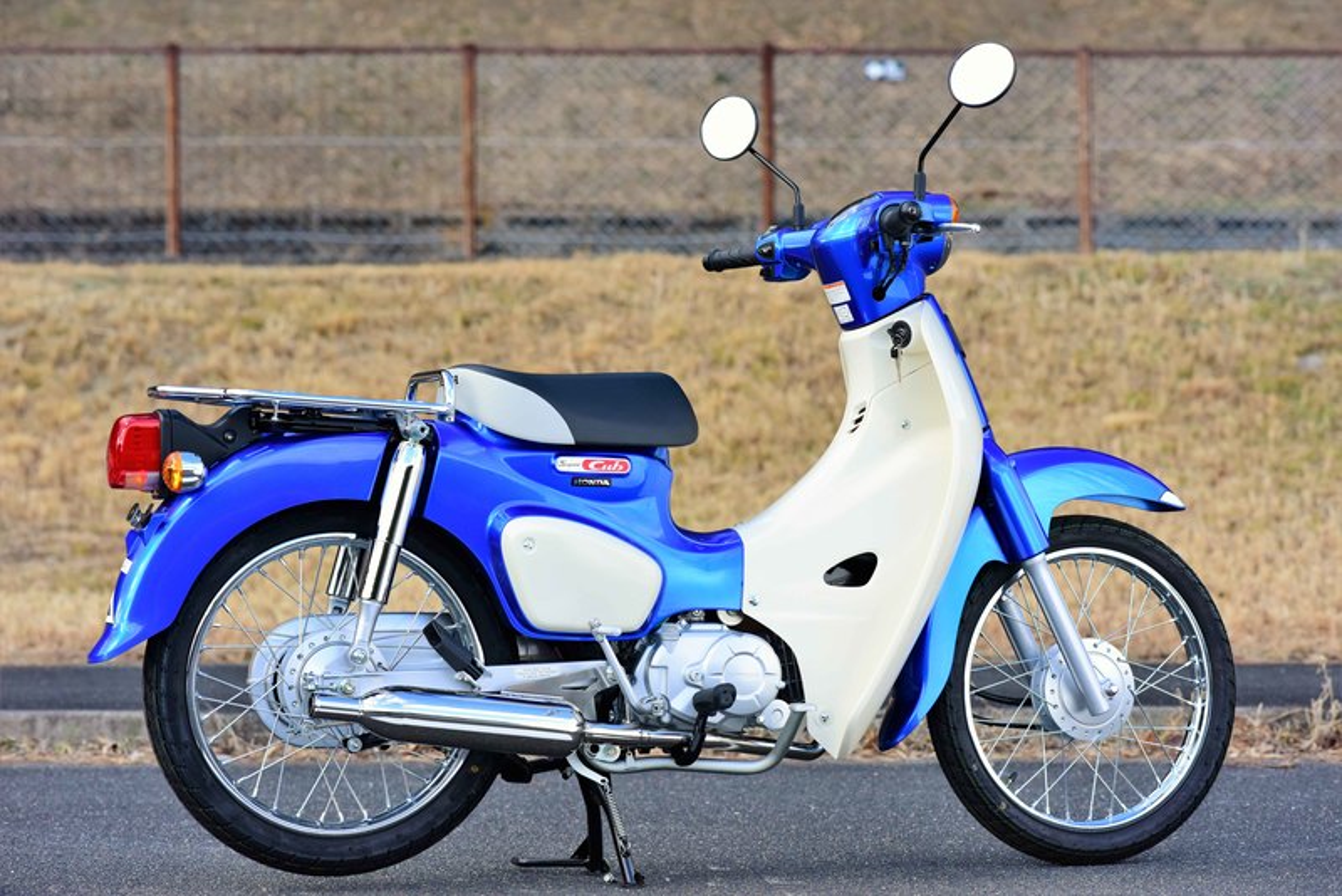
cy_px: 448
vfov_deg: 13.1
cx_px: 671
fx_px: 3915
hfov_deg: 19.4
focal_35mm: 105
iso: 1000
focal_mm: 105
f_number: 5
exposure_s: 1/1600
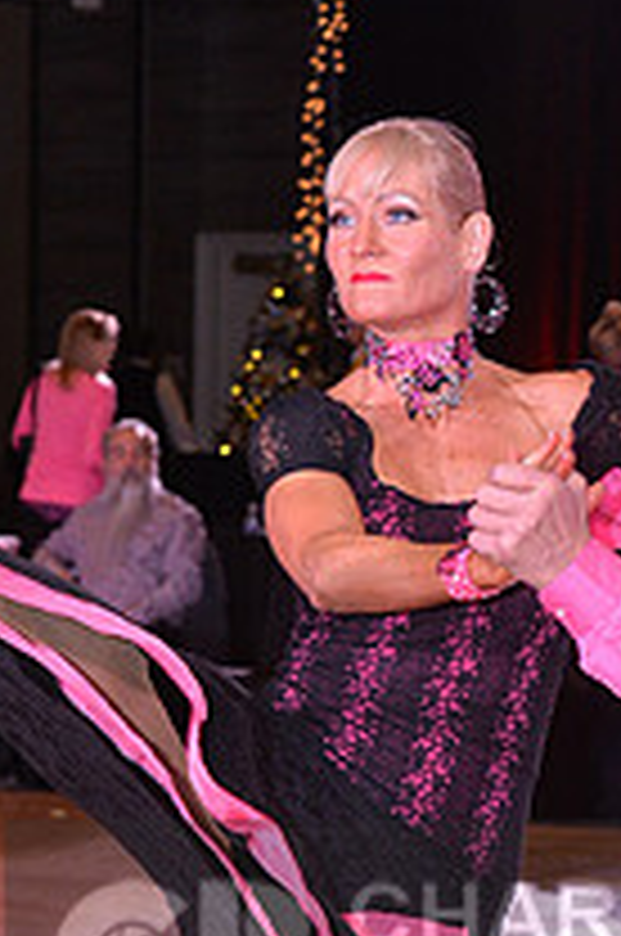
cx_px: 628
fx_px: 5062
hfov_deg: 7.0
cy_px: 972
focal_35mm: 195
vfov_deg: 10.5
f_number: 6.3
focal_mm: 70
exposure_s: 1/250
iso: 2000
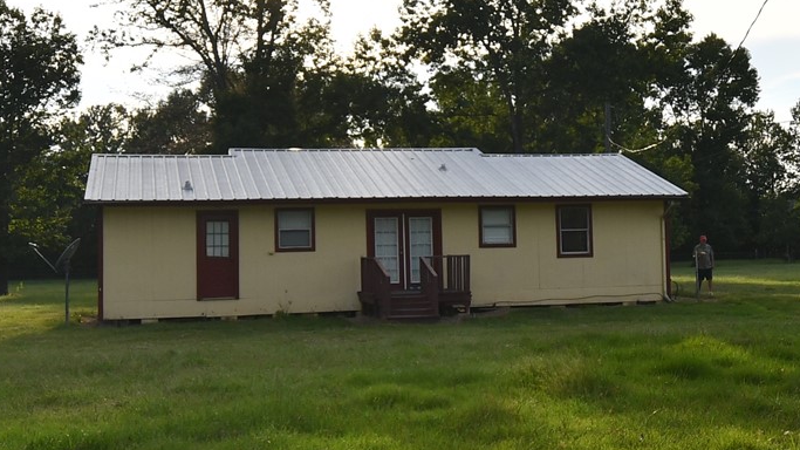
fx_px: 1061
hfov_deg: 41.3
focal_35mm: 50
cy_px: 204
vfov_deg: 23.9
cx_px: 417
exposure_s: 1/250
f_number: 7.1
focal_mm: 10
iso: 100
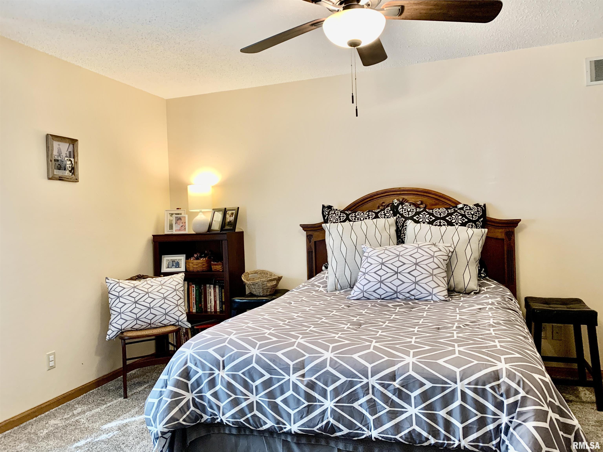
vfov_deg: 53.1
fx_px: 453
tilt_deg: +0.3
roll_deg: +2.3
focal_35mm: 26
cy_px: 226
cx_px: 302
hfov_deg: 67.3
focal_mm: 4.25
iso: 200
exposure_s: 1/60
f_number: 1.8
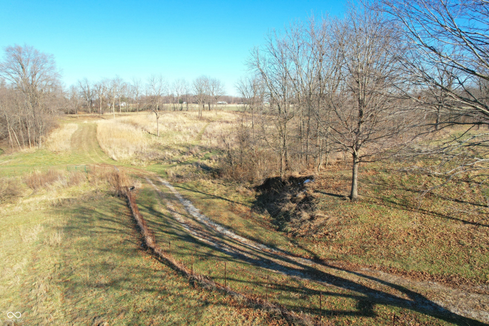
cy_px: 163
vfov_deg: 57.2
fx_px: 299
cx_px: 244
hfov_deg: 78.6
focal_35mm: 22
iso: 130
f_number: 2.8
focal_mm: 8.38
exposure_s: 1/1500
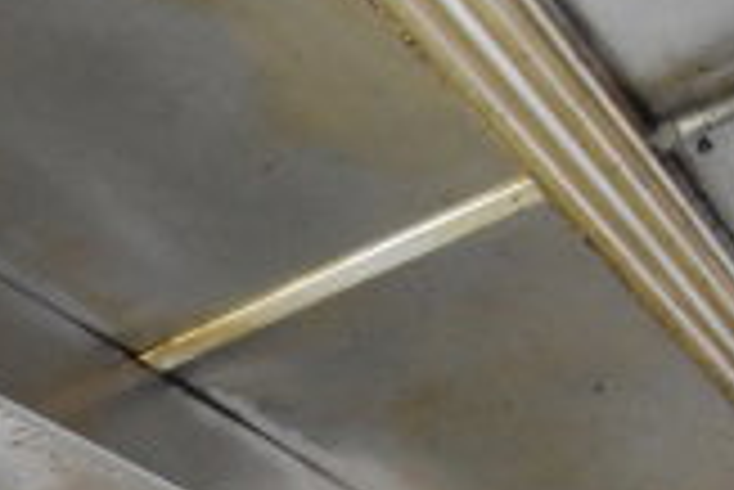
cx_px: -630
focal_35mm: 118
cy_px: 739
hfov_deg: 14.9
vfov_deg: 11.2
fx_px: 2405
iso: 6400
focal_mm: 21
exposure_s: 1/160
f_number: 3.8
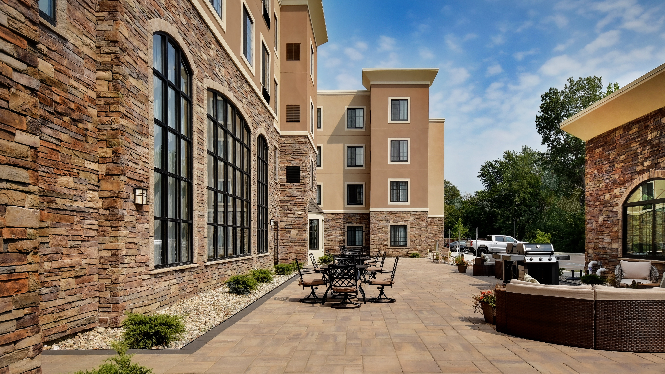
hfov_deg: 74.8
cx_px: 357
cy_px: 243
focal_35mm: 25
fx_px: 434
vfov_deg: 46.0
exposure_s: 1/1000
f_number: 7.1
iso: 250
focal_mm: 13
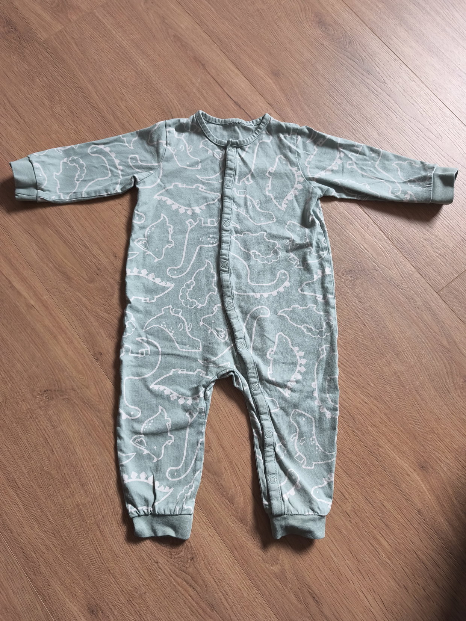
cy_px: 310
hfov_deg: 58.9
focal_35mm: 23
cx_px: 233
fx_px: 413
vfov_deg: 73.9
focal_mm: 6.57
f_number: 1.6
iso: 320
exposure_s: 1/50
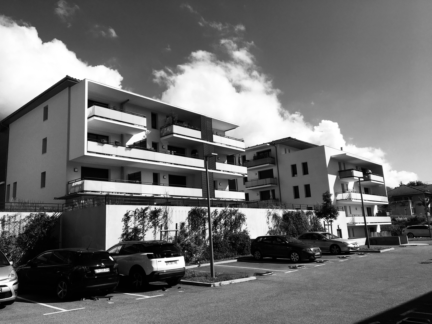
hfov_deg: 61.7
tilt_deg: +11.2
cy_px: 162
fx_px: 362
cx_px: 216
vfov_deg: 48.2
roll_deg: +3.0
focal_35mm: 29
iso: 25
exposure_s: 1/3205
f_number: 2.2
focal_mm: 4.15
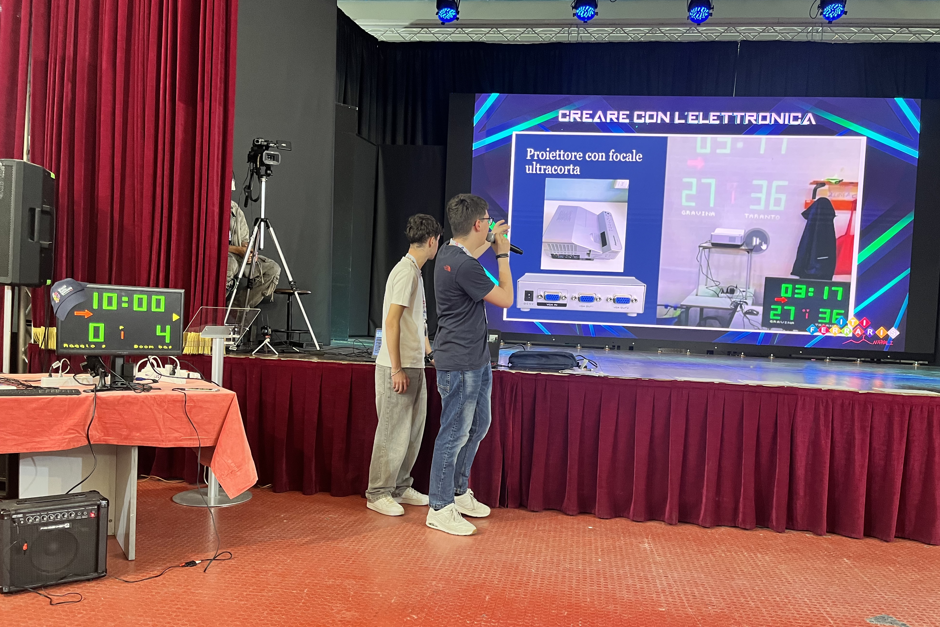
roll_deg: -3.1
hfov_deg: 65.5
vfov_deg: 46.3
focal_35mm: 28
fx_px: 731
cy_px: 353
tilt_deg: -3.9
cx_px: 482
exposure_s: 1/50
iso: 200
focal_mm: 5.1
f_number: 1.6
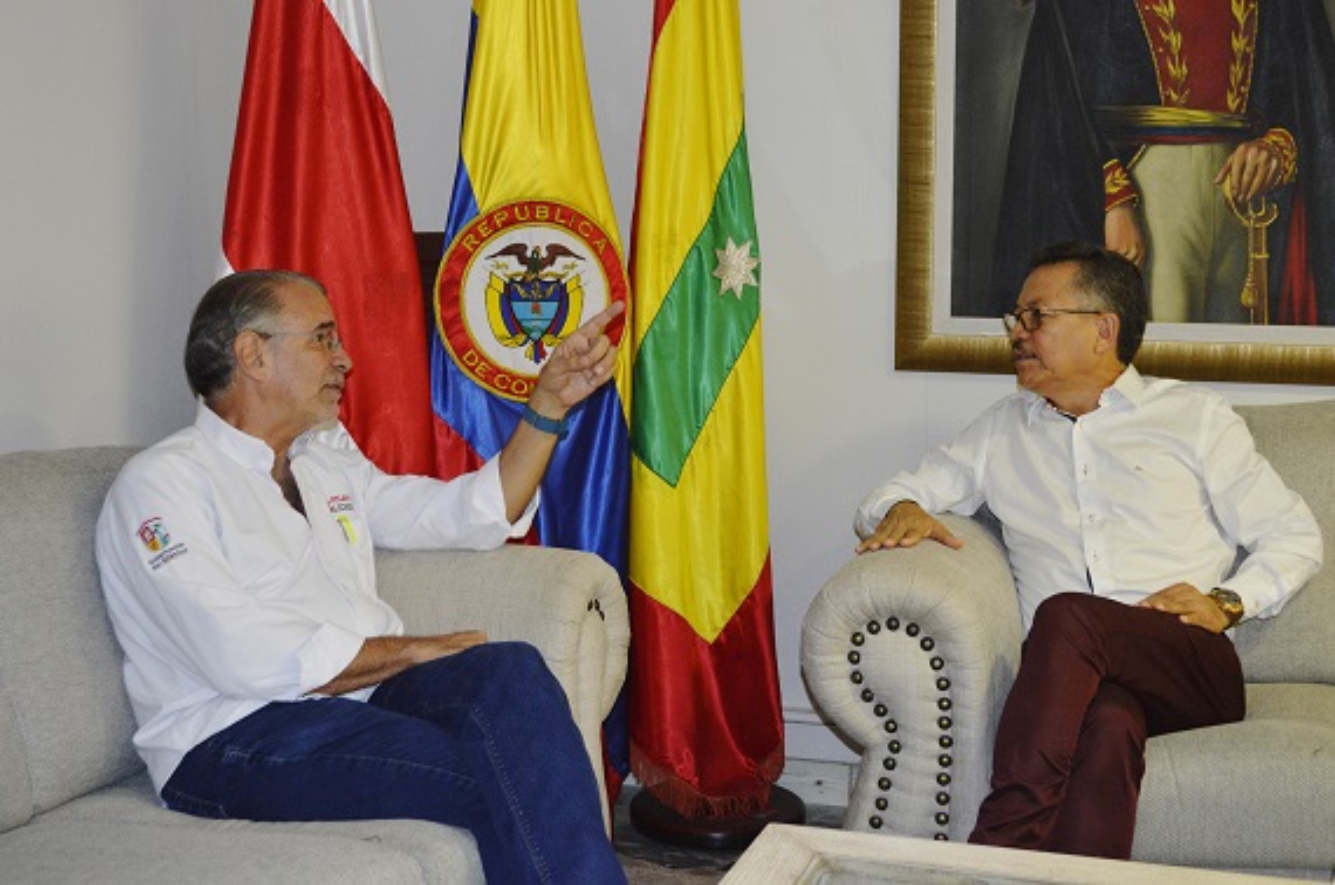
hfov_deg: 37.9
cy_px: 442
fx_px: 1944
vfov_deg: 25.7
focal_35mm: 52
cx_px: 668
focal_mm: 35
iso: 1600
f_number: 5
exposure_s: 1/80
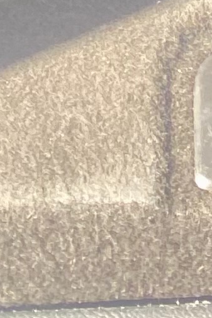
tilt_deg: -30.4
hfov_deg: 6.3
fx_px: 1907
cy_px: -851
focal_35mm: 216
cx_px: 261
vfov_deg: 7.5
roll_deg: -1.4
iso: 80
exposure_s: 1/121
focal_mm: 4.25
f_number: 1.8
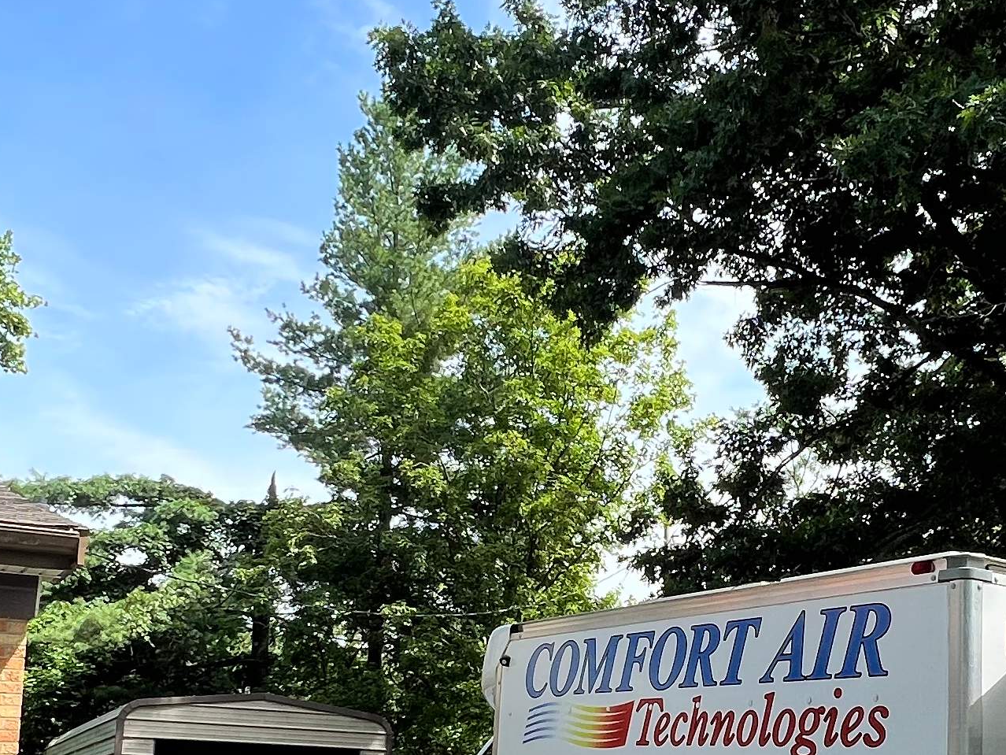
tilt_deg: +7.7
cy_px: 618
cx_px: 619
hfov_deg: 45.4
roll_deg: -0.6
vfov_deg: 34.0
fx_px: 1192
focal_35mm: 41
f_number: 1.8
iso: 32
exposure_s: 1/727
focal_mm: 1.57
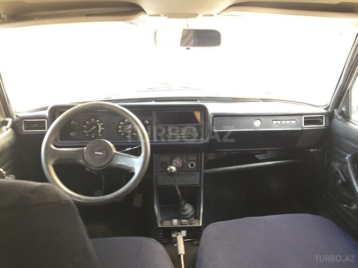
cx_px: 179
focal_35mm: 29
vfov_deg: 48.2
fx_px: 300
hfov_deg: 61.7
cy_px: 134
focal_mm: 4.15
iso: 160
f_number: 2.2
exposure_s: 1/33
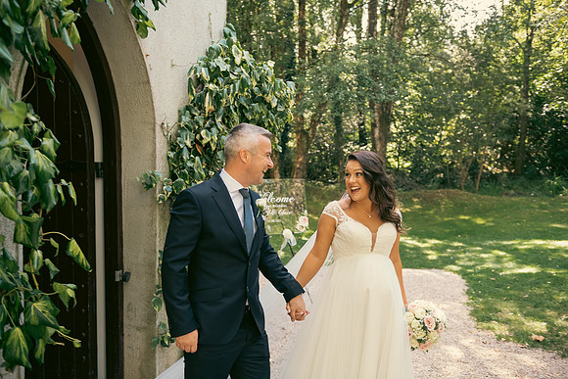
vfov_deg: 37.9
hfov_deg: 54.4
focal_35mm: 35
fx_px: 552
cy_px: 190
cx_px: 284
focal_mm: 35
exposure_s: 1/200
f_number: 3.5
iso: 500
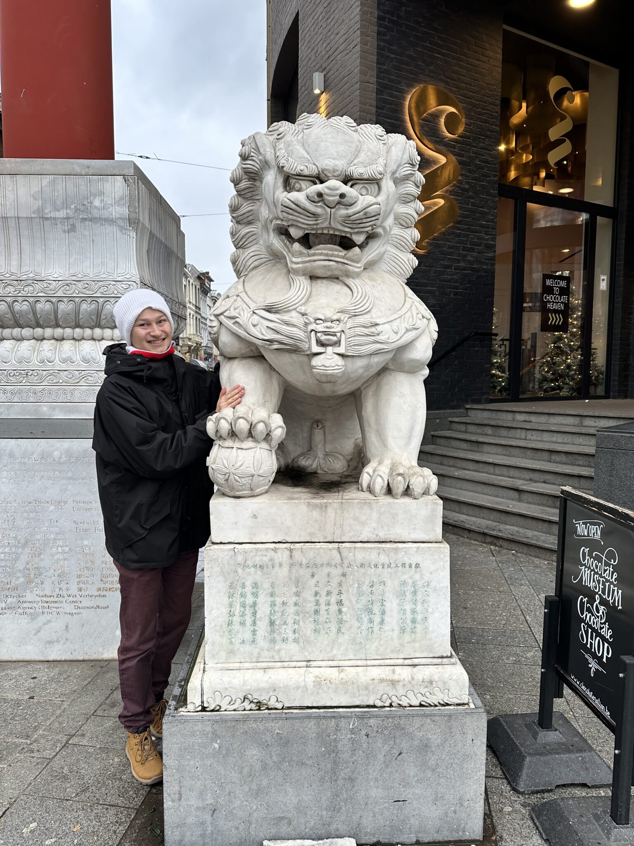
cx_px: 317
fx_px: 586
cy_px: 423
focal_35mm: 24
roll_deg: -0.6
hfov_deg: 56.8
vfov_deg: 71.6
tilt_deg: -4.0
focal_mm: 6.86
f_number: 1.78
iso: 80
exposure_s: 1/121
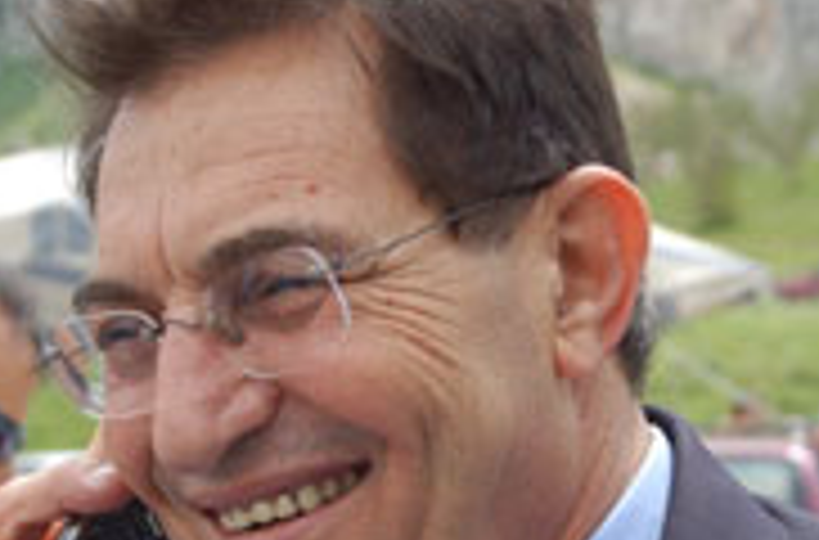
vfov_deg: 8.2
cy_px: 434
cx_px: 567
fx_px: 3741
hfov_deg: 12.5
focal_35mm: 165
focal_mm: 50
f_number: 8
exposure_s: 1/250
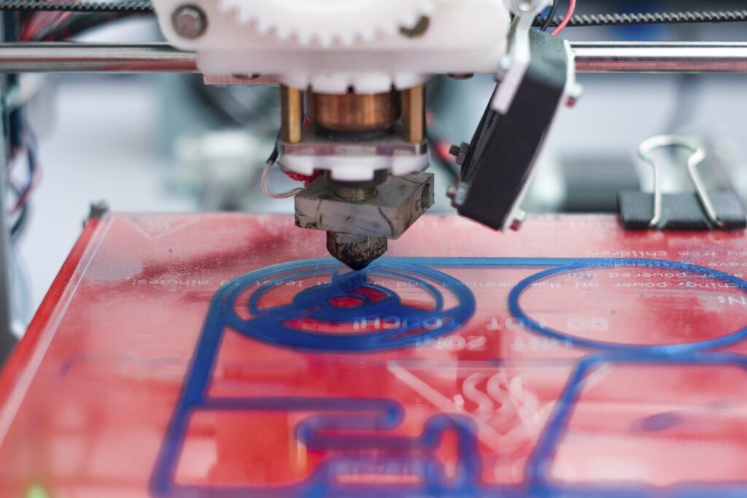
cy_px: 249
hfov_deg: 27.0
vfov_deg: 18.2
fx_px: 1556
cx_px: 374
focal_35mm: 75
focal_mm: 50
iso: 400
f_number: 2.8
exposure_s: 1/100
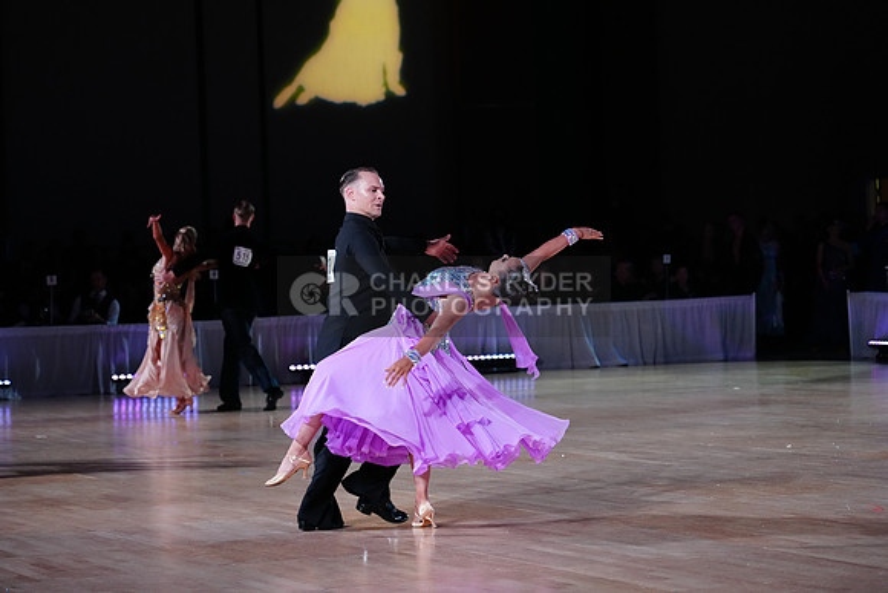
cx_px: 444
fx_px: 2590
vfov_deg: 13.0
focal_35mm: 105
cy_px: 296
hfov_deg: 19.5
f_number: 4
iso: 3200
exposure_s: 1/400
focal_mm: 105
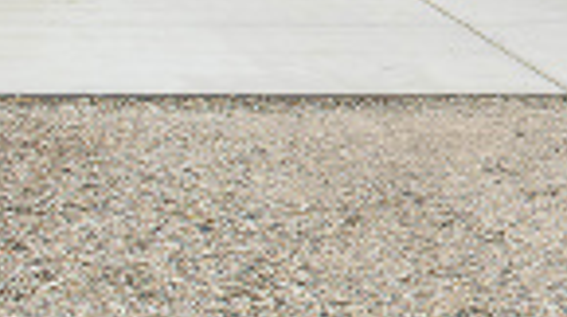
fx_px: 2086
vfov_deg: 8.4
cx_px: 1228
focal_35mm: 139
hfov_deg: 12.9
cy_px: -233
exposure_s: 1/320
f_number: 9
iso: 200
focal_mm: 20
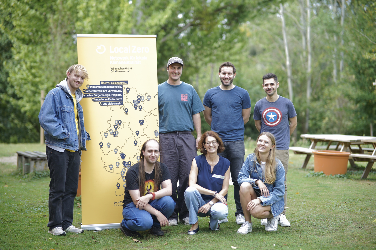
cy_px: 125
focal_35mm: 85
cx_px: 188
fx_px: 888
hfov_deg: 23.9
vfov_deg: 16.1
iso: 100
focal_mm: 85
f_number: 2.2
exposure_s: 1/160
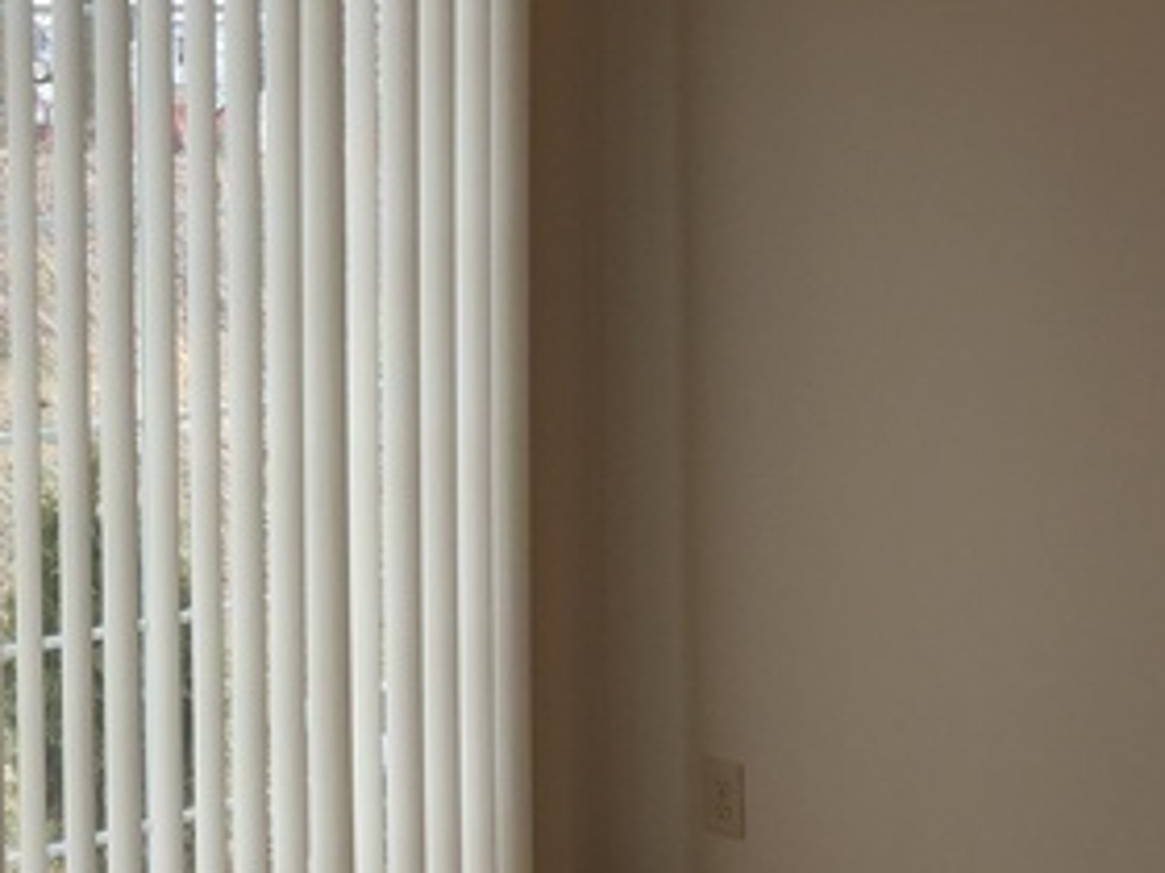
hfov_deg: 26.7
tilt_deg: -5.1
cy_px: 258
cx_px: 2
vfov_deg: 21.2
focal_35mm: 69
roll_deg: +2.0
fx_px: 2322
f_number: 2.2
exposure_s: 1/255
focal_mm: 4.15
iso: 32
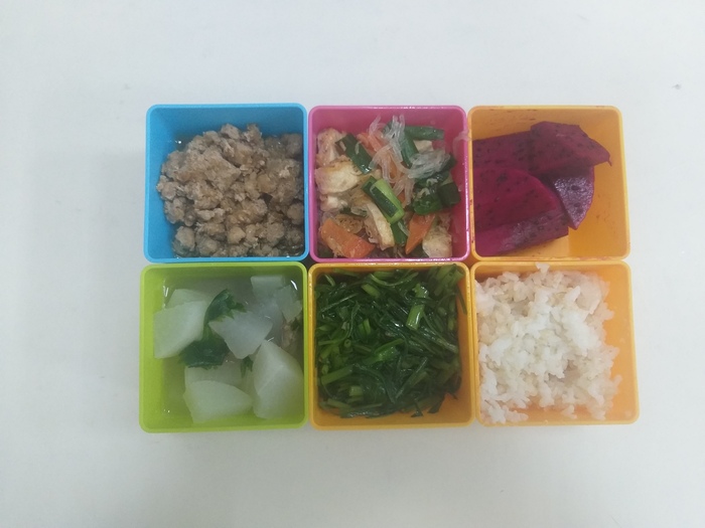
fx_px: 530
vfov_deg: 53.1
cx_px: 352
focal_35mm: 26
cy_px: 264
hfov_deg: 67.3
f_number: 1.7
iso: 160
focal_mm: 3.93
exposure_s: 1/60
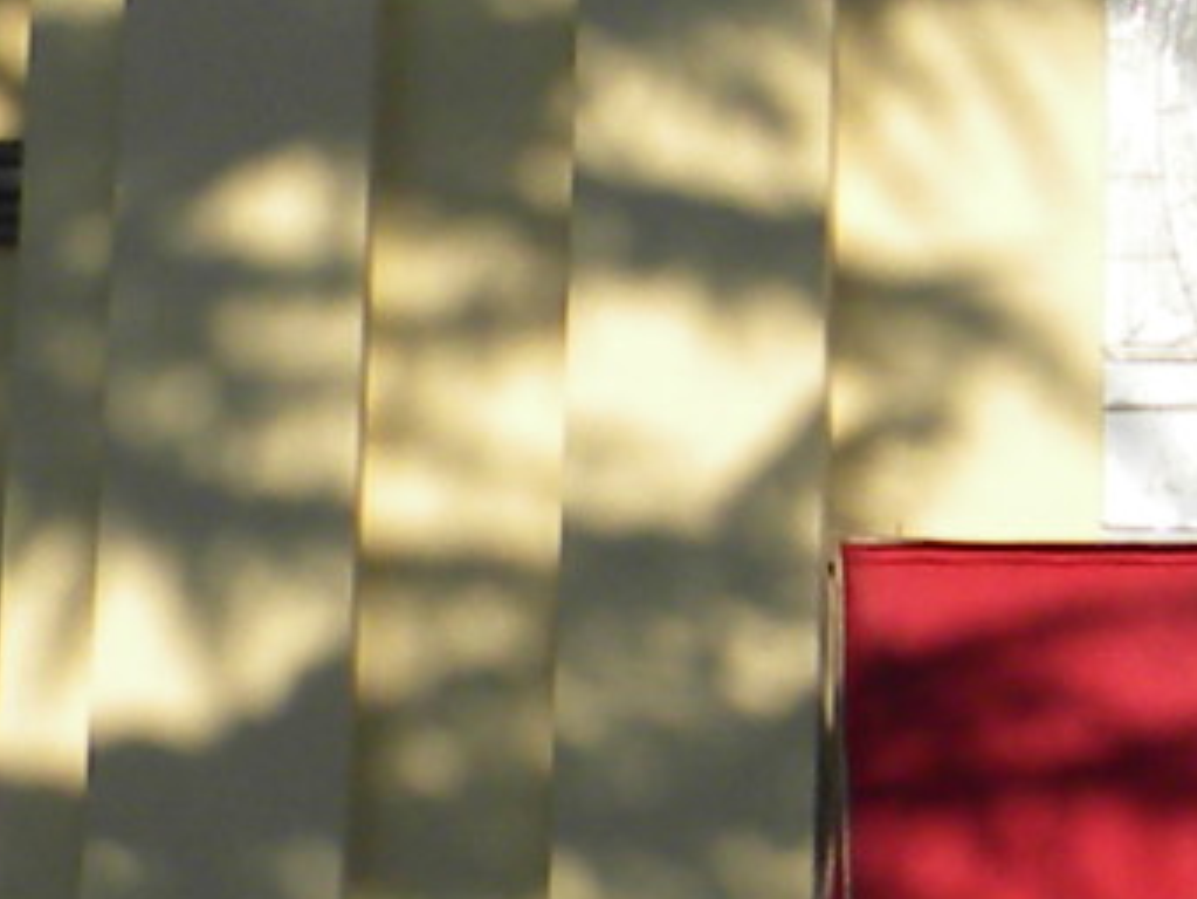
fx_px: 7368
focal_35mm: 213
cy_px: 643
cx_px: 1569
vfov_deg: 7.0
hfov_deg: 9.1
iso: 80
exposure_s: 1/373
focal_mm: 5
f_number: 7
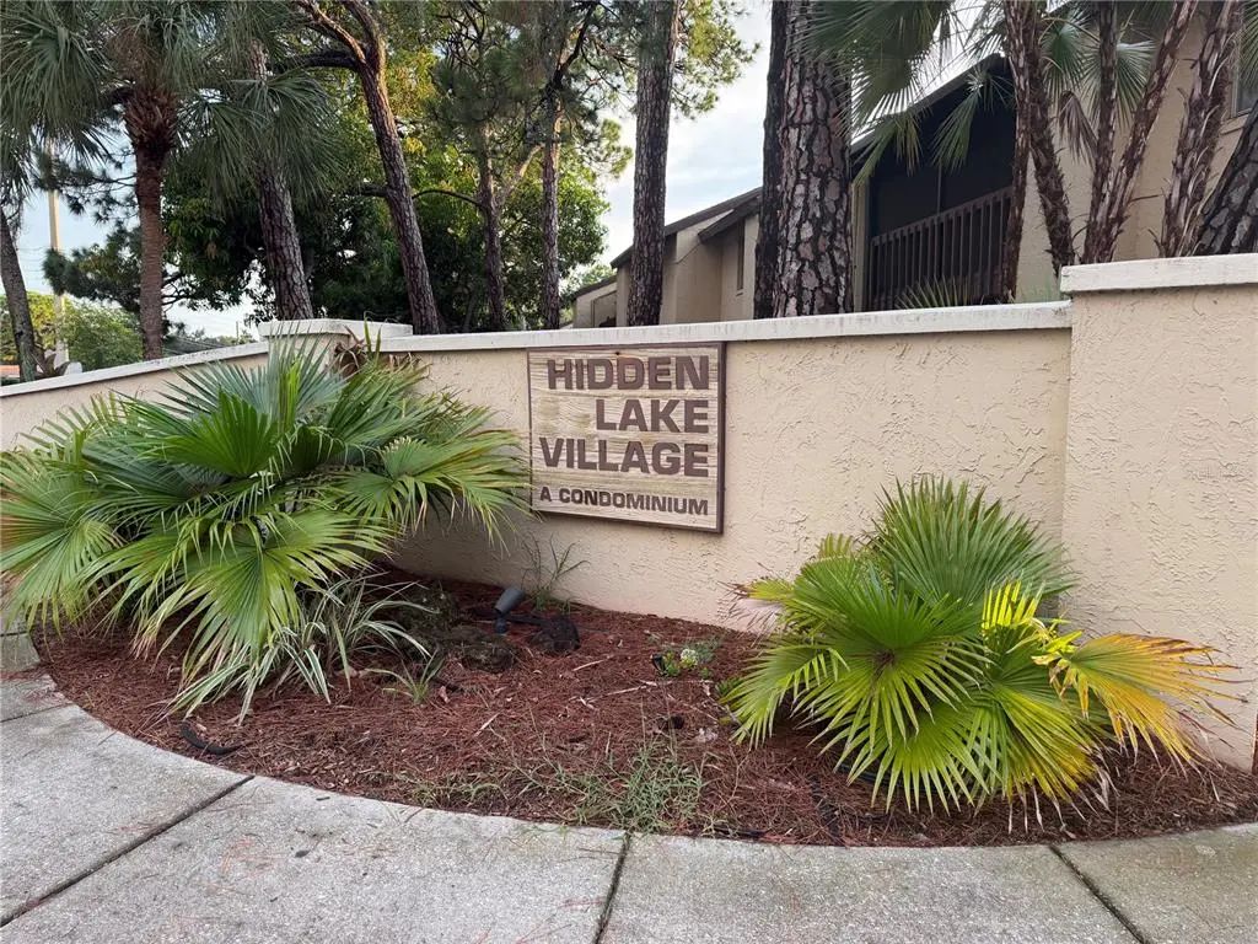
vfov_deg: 56.8
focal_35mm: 24
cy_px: 472
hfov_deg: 71.6
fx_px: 872
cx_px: 629
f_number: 1.78
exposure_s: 1/195
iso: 125
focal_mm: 6.76
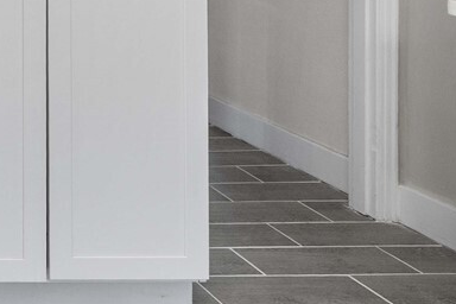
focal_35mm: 53
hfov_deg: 26.9
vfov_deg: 22.0
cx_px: -224
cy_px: -125
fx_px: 671
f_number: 7.1
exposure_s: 1/30
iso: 640
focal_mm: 12
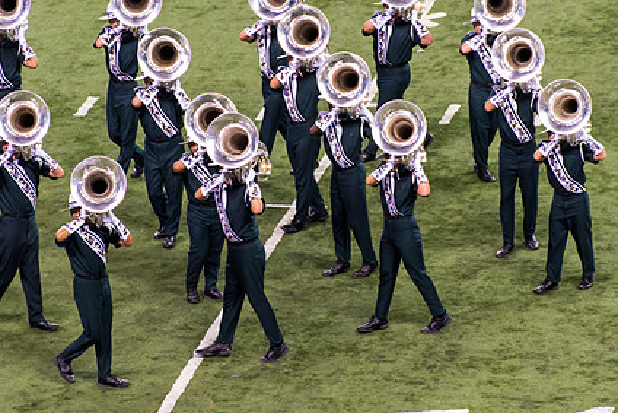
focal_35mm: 480
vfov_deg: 2.9
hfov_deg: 4.3
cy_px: 90
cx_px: 352
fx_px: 8242
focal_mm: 200
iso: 1800
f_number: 5.3
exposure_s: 1/320
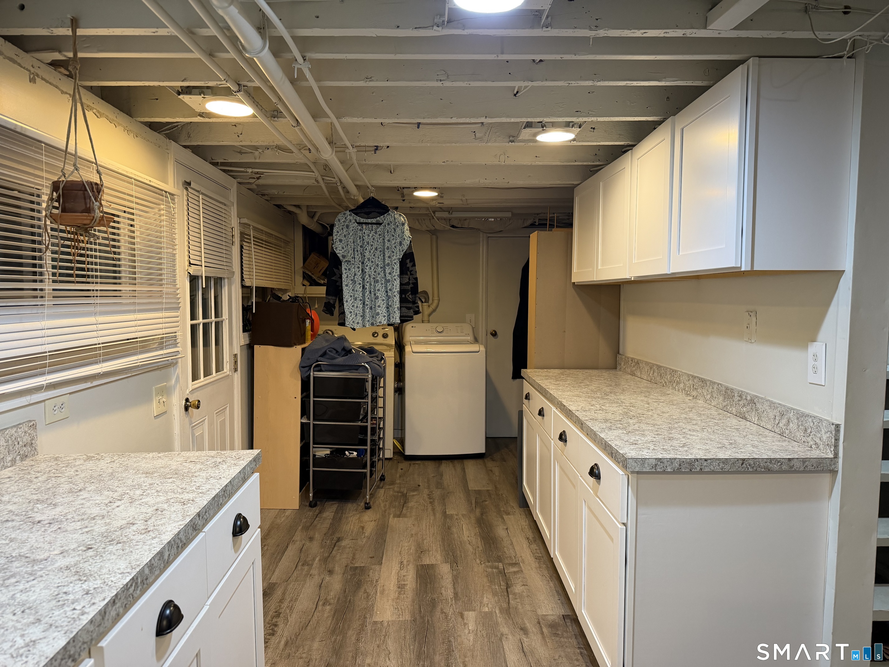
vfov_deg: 56.8
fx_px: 616
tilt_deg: -3.8
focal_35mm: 24
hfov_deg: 71.6
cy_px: 334
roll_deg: -0.8
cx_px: 444
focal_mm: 6.76
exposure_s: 1/60
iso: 250
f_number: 1.78
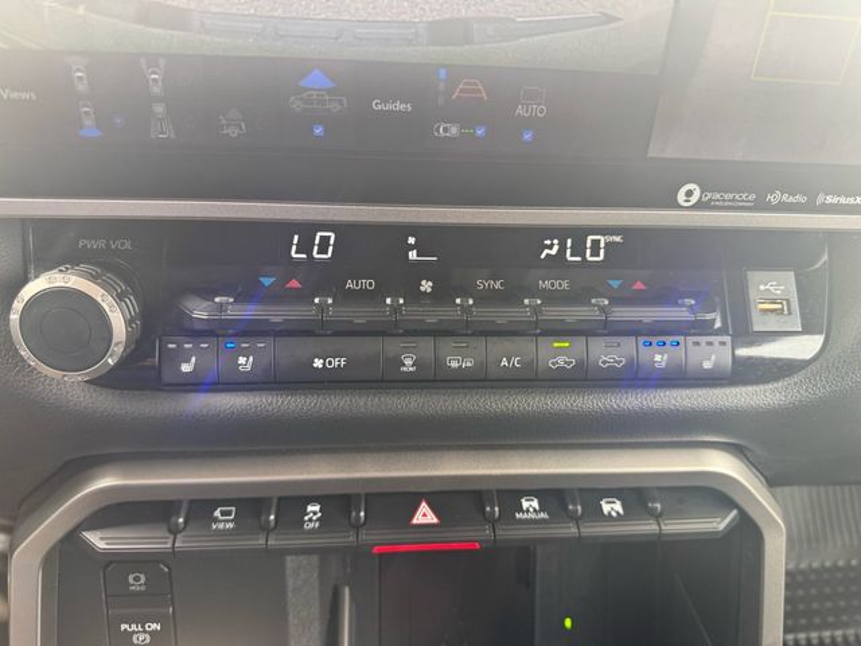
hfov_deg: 71.6
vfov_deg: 56.8
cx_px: 430
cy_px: 323
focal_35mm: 24
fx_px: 597
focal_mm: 6.76
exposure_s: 1/121
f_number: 1.78
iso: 160
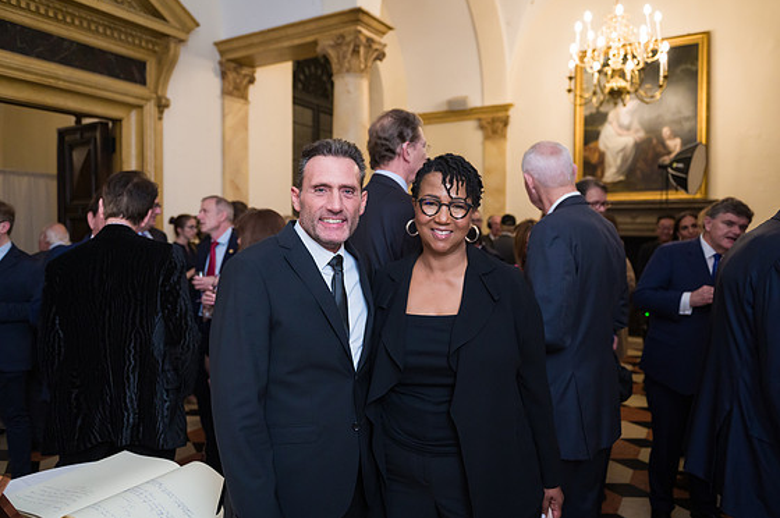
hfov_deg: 71.6
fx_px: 541
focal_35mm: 25
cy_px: 251
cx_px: 393
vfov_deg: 51.2
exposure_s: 1/200
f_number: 3.2
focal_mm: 24
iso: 1600
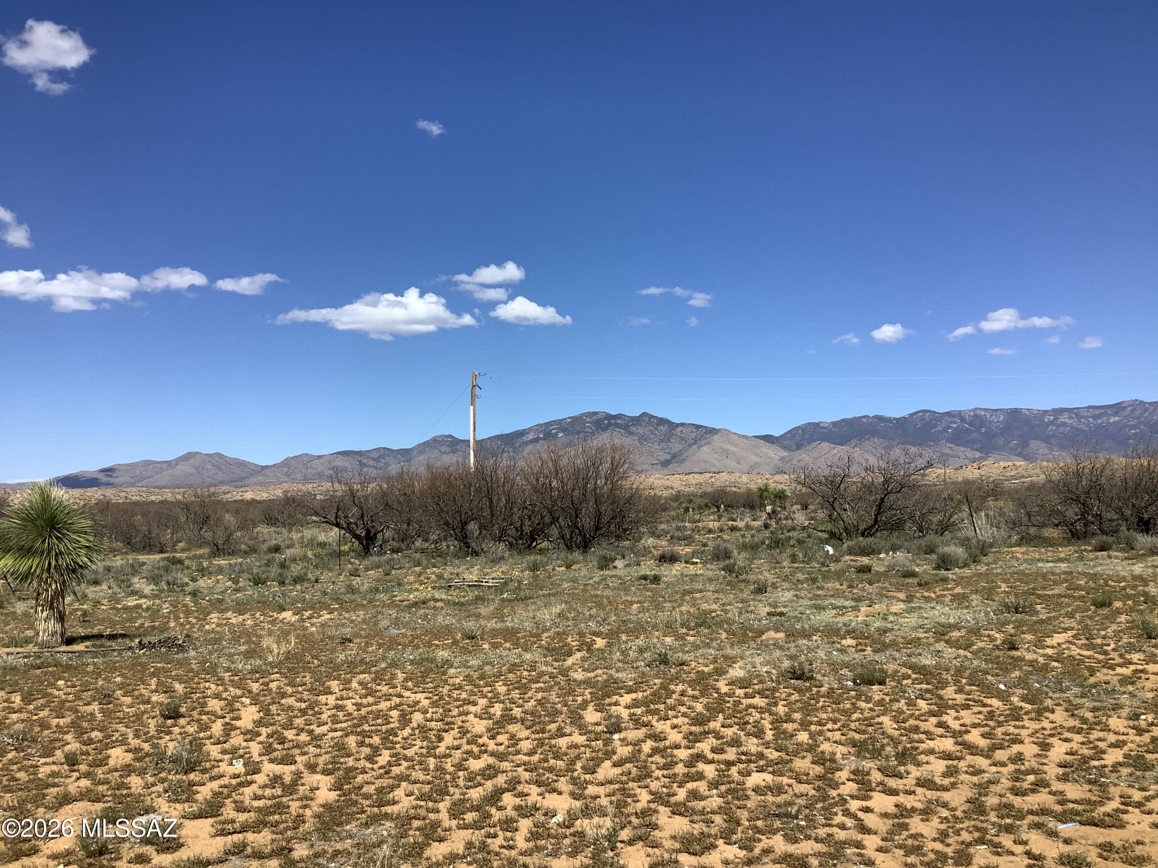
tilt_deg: +3.1
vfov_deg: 45.4
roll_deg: +0.7
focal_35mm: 31
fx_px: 1037
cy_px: 434
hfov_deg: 58.4
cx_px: 579
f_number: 2.4
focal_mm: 3.3
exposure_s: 1/1894
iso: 25
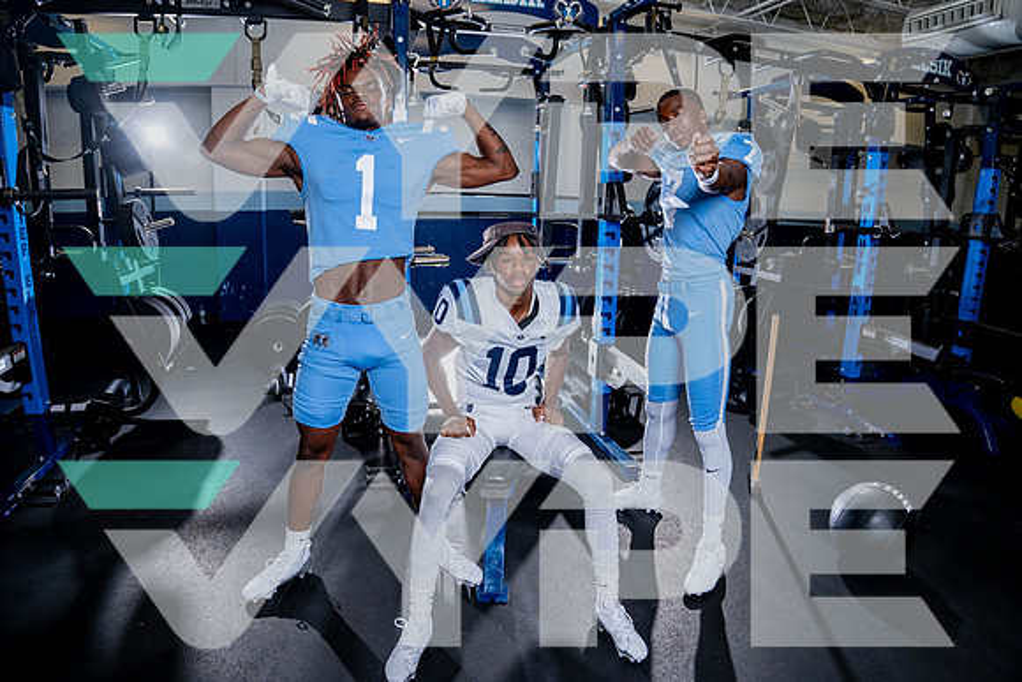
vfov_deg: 58.3
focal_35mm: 22
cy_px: 341
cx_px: 511
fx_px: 612
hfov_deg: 79.7
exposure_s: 1/250
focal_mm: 20
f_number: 4
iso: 100
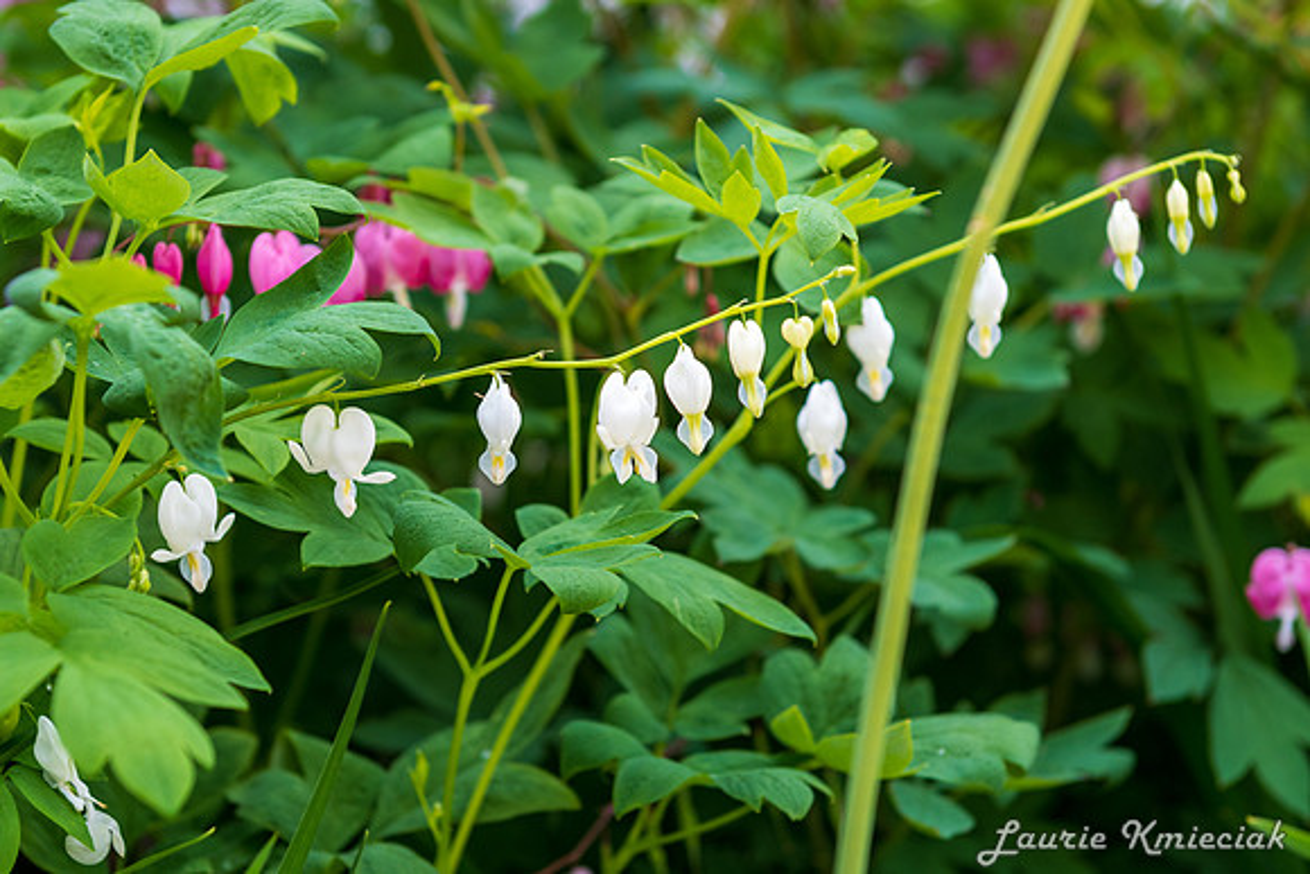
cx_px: 655
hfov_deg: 21.9
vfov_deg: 14.7
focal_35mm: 93
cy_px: 437
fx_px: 3385
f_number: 4.5
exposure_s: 1/500
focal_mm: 62
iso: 320
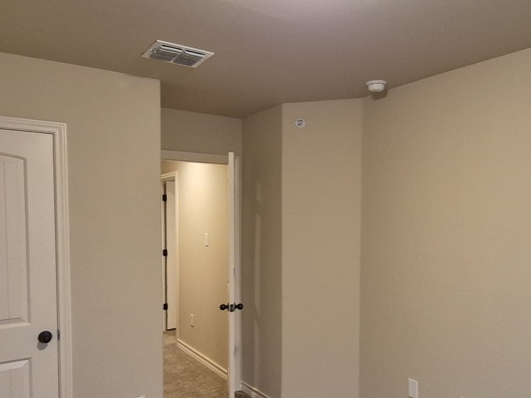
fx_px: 414
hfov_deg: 64.6
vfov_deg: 51.1
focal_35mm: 27
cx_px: 323
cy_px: 231
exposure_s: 1/60
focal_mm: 1.74
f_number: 2.2
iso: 400
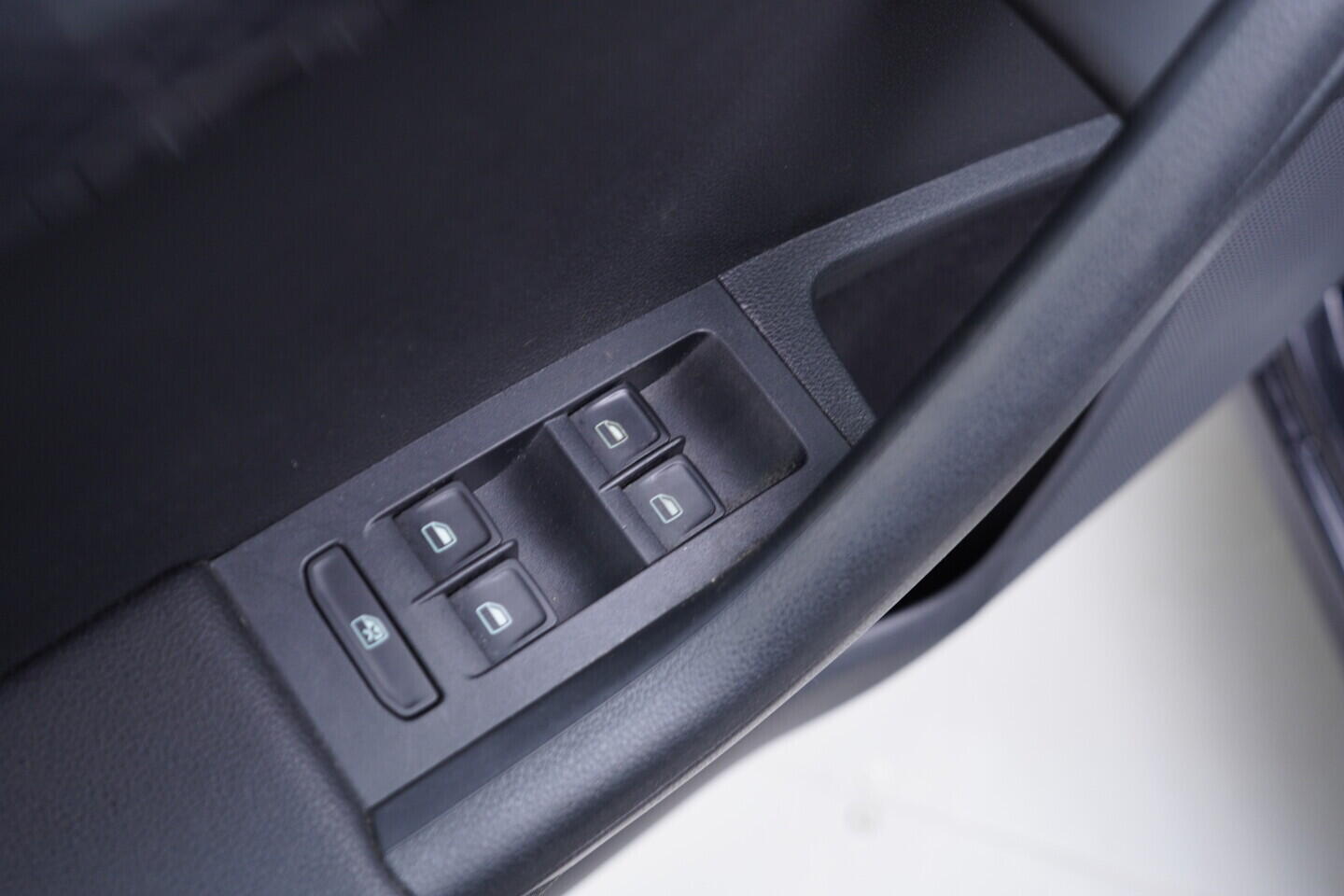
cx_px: 672
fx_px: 1344
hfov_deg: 53.1
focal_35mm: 36
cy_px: 448
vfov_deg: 36.9
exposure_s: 1/40
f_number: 2.8
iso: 320
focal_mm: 24
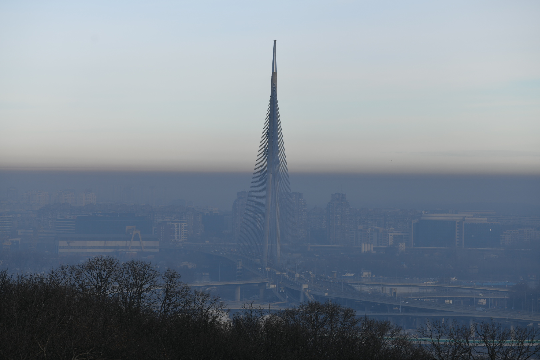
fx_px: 2400
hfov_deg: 12.8
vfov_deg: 8.6
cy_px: 180
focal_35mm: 160
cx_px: 270
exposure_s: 1/1000
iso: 100
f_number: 4.5
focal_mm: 160
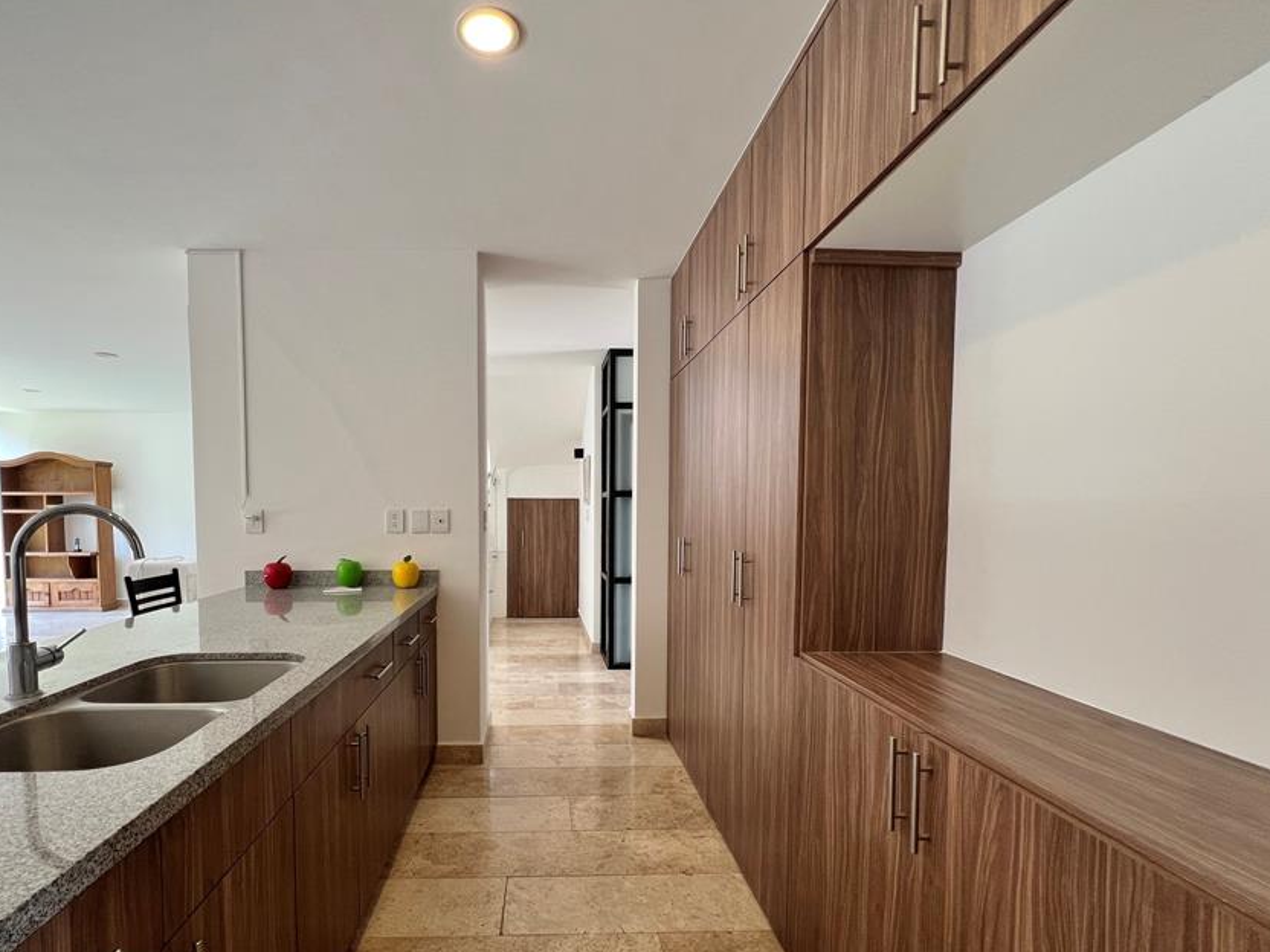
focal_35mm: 16
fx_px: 587
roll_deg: -0.6
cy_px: 549
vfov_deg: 77.6
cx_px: 551
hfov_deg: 94.0
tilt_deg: -3.2
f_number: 1.8
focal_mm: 1.57
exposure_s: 1/99
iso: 125
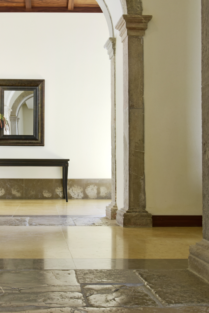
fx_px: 418
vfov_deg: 41.1
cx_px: 45
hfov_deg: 27.6
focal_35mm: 48
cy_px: 157
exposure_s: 1/2.5
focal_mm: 32
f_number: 18
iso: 500
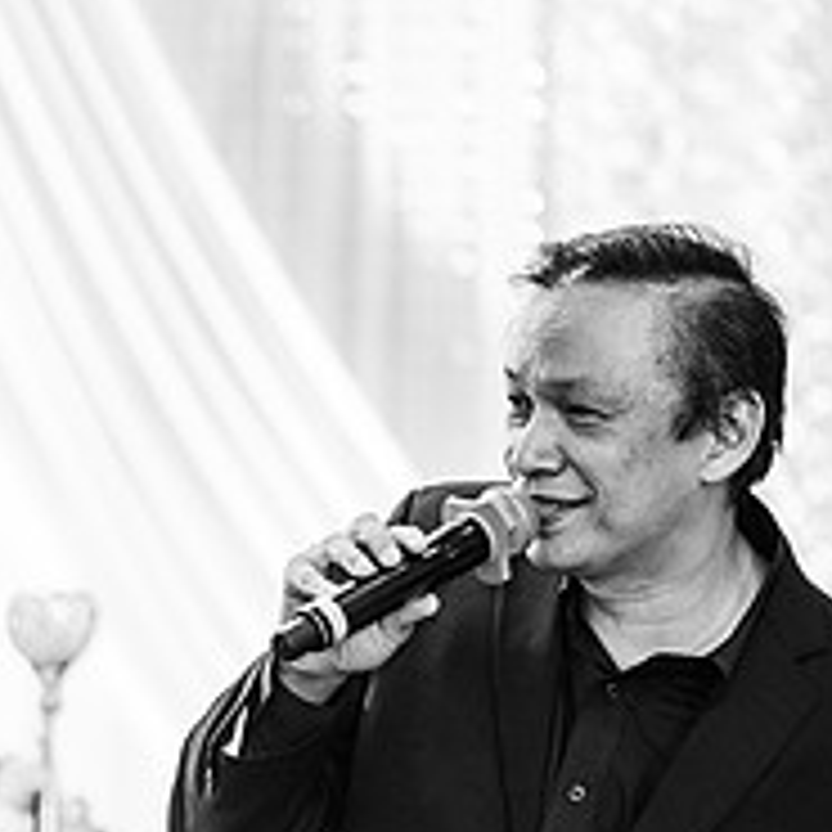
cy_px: 686
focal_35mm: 227
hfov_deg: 7.7
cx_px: 112
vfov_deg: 7.7
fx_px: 6173
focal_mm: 85
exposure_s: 1/160
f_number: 1.8
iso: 800
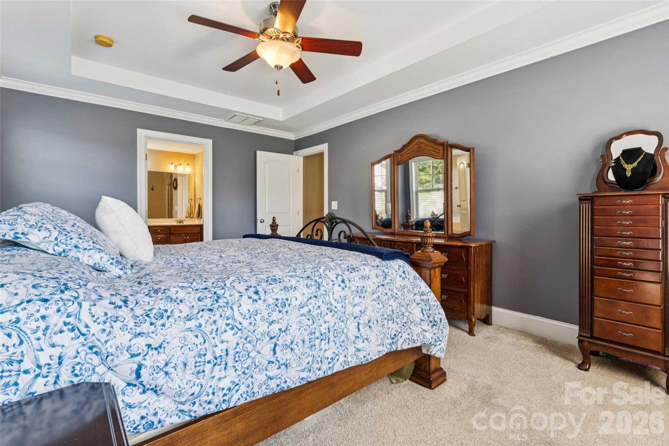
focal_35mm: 16
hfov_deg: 95.0
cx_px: 334
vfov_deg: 72.0
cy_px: 223
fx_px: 307
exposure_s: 1/5
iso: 200
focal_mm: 16.5
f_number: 13
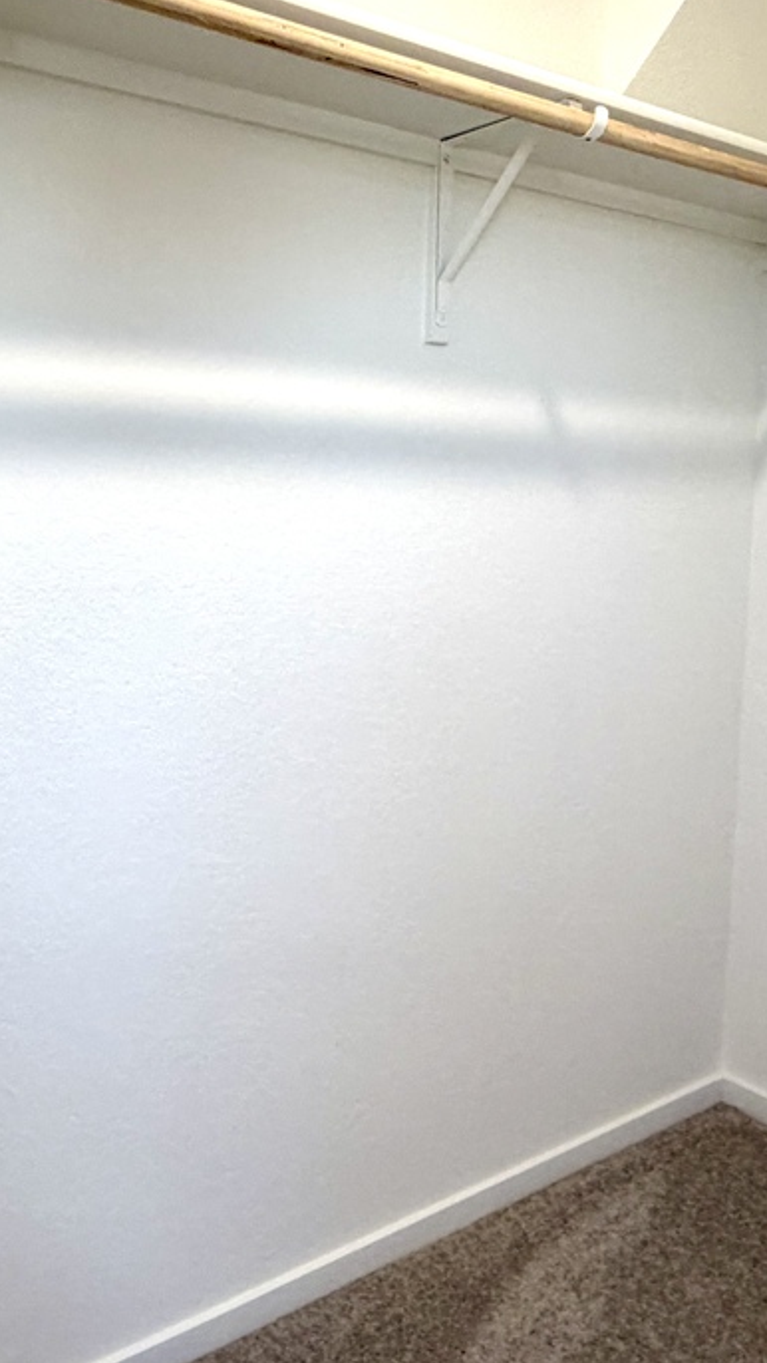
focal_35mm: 32
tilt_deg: -6.6
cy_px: 572
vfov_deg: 60.7
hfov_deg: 36.6
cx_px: 310
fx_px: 1157
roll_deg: -1.2
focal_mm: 2.22
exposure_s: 1/120
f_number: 2.2
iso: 200
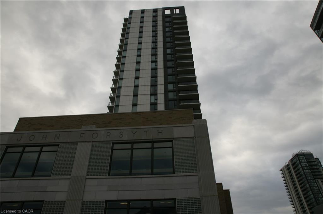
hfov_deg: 73.8
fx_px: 215
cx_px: 162
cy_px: 107
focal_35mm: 24
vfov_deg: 53.0
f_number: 9
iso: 200
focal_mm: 16
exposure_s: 1/200
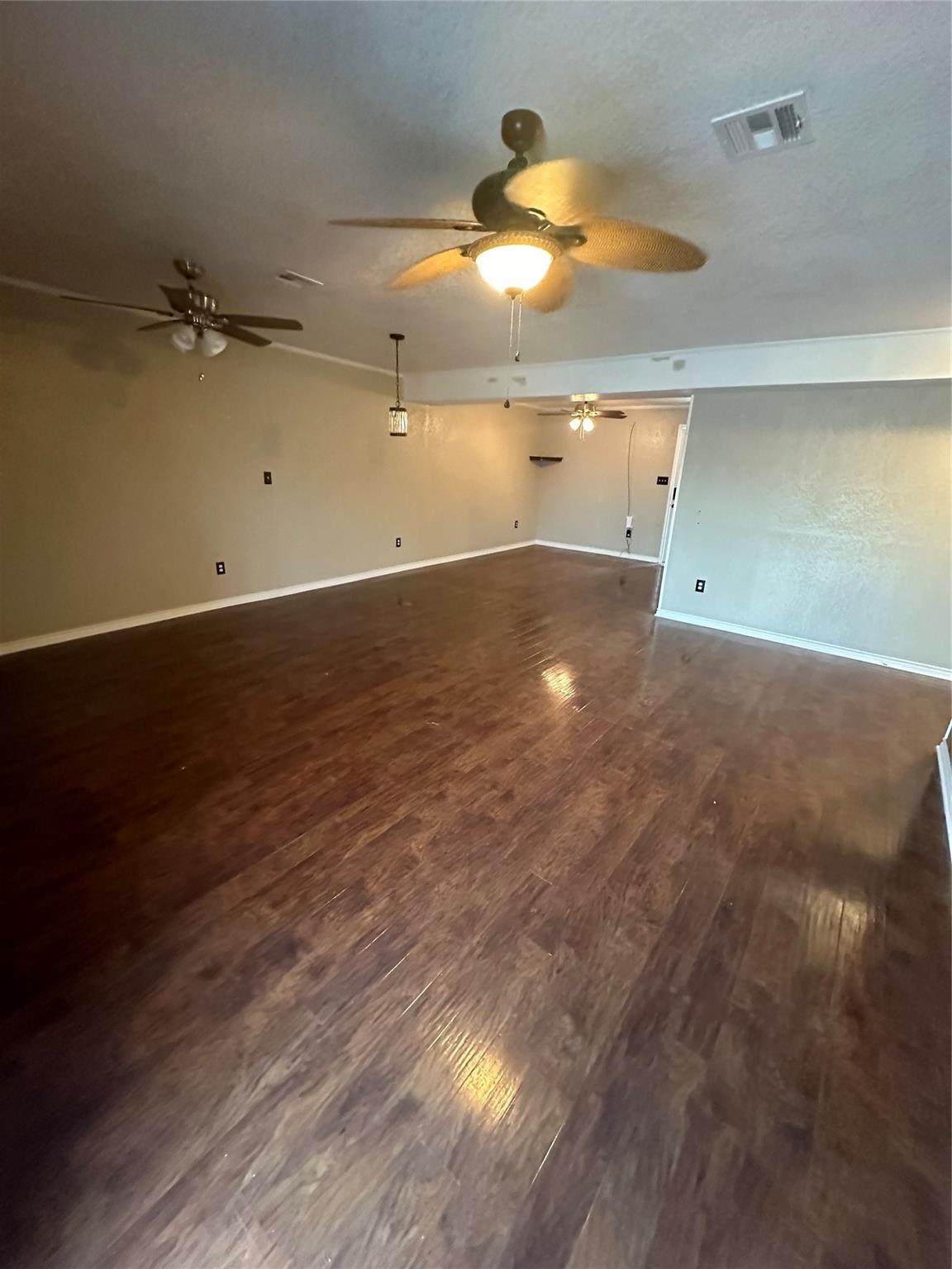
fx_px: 513
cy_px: 634
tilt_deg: -17.1
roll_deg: -2.8
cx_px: 476
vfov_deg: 102.1
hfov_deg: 85.7
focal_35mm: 14
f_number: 2.2
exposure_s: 1/60
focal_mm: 2.22
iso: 1000
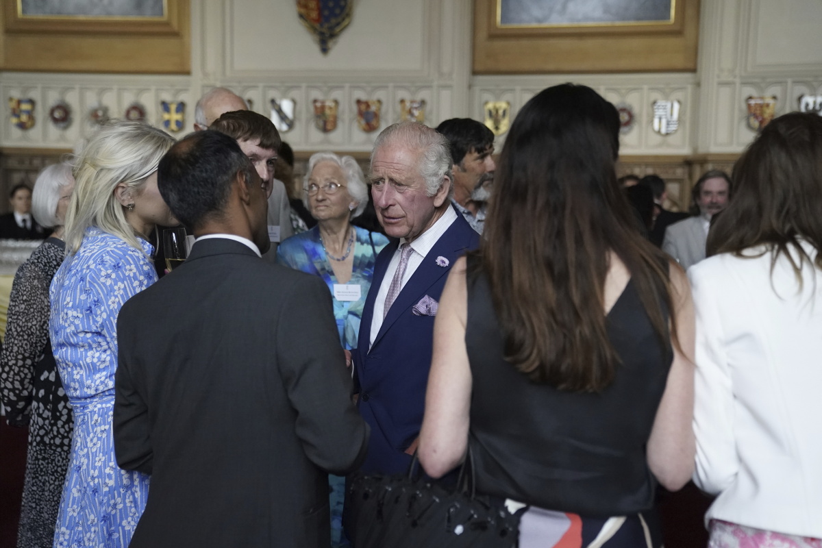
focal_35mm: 44
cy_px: 274
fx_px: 1005
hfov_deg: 44.5
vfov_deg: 30.5
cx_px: 411
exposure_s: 1/640
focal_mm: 44
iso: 6400
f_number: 2.8
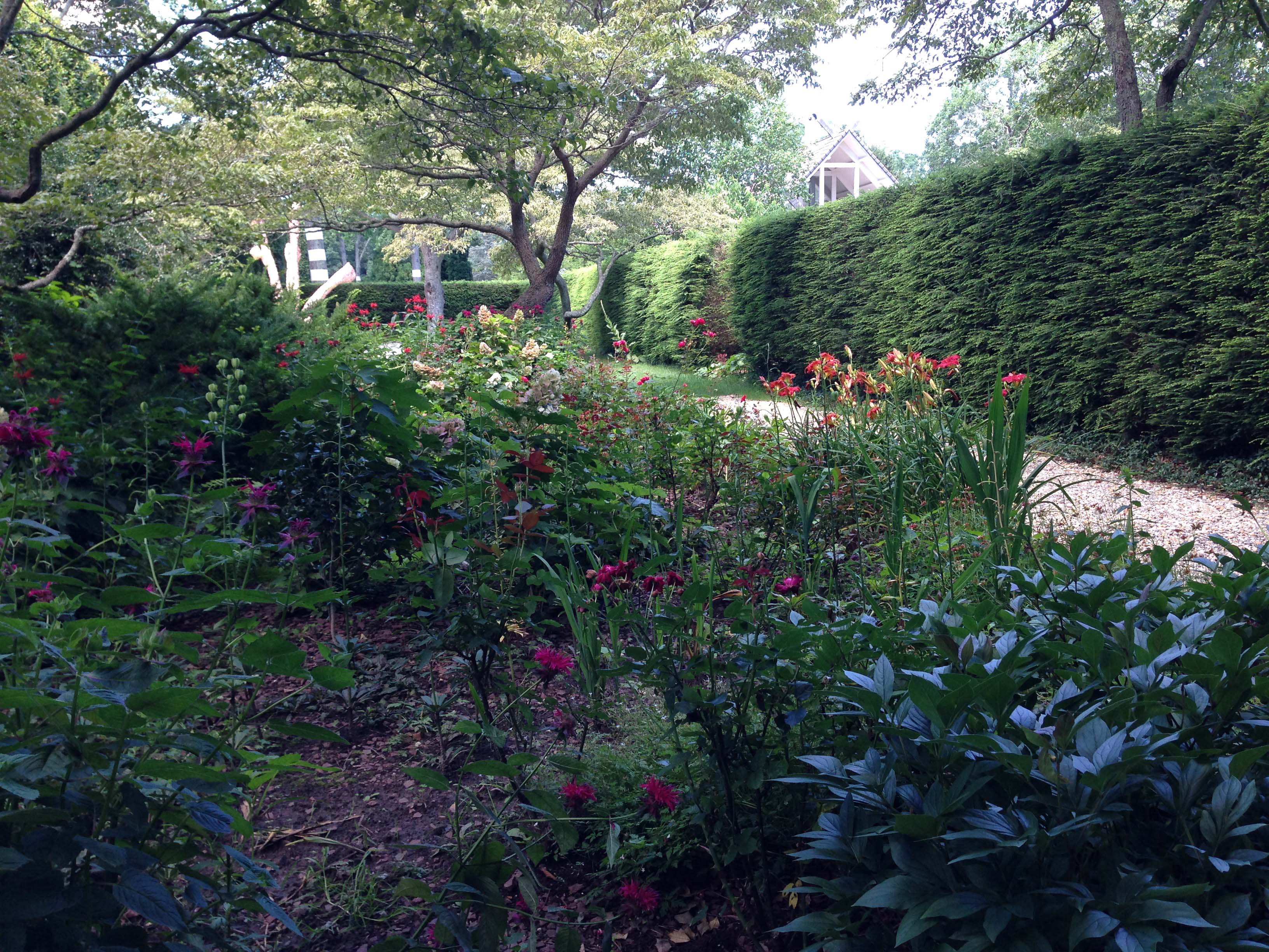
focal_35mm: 33
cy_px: 476
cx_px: 634
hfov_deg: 55.4
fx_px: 1210
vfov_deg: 42.9
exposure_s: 1/120
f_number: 2.4
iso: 64
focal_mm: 4.12
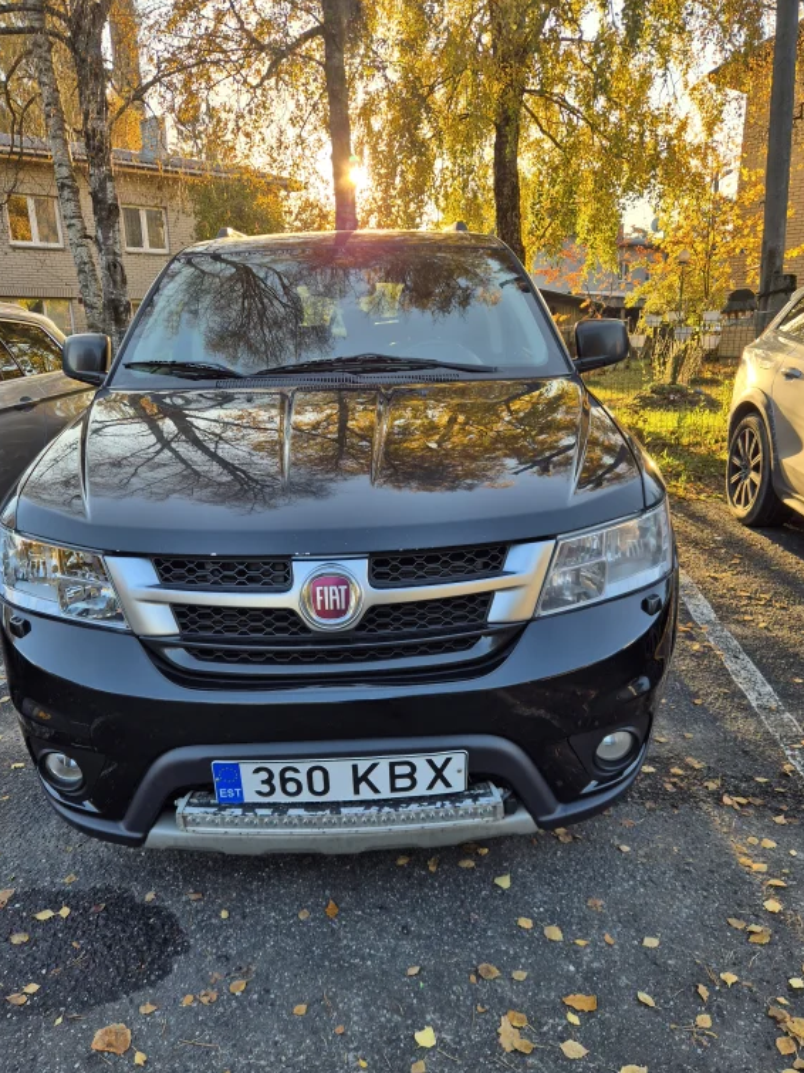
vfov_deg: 67.2
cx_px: 378
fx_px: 805
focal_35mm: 26
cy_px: 589
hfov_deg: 53.0
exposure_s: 1/337
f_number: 1.8
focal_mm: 5.4
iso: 25
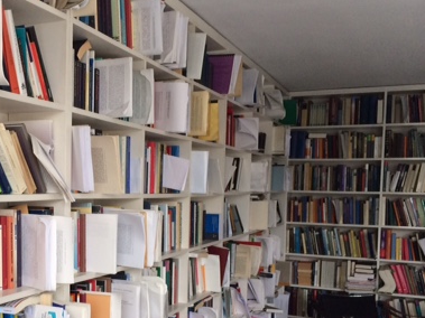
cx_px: 80
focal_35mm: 49
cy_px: 226
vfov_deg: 29.3
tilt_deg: -2.0
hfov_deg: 37.4
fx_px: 601
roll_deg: -0.6
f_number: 2.2
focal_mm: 4.15
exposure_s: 1/33
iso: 50
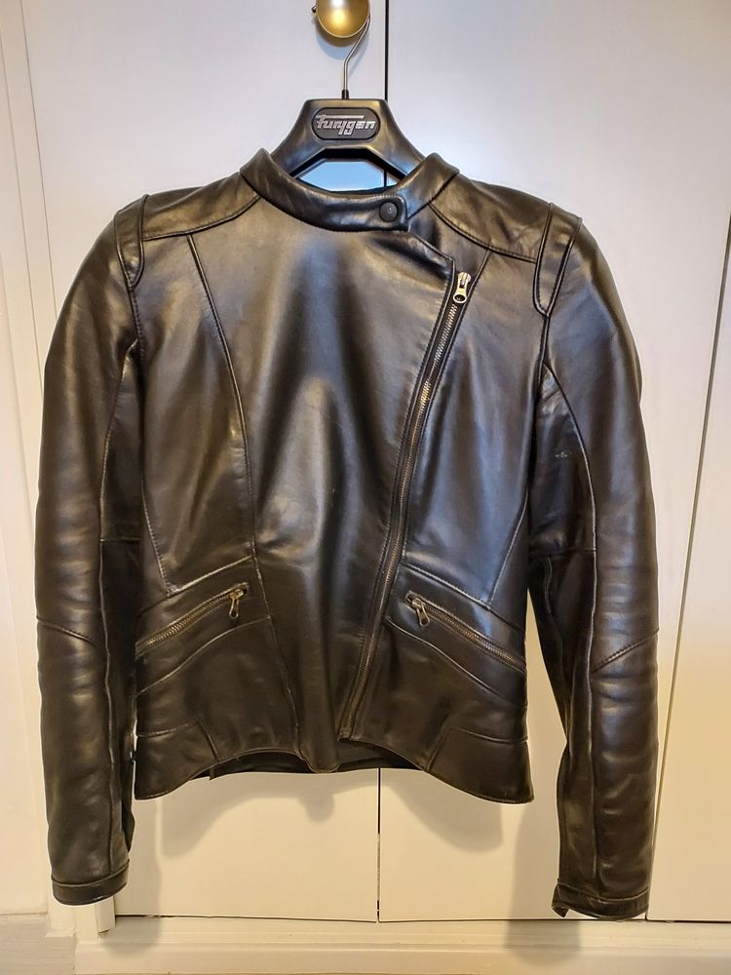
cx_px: 366
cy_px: 488
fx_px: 676
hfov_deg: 56.8
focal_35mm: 24
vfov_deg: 71.6
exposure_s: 1/17
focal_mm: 4.6
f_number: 1.8
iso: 800
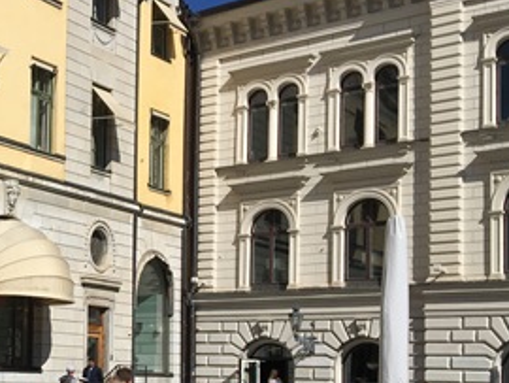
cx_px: -12
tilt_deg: +1.8
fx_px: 957
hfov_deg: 27.9
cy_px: 317
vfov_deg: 22.3
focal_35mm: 65
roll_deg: -1.5
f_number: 2.2
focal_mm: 4.15
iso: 25
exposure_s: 1/3497
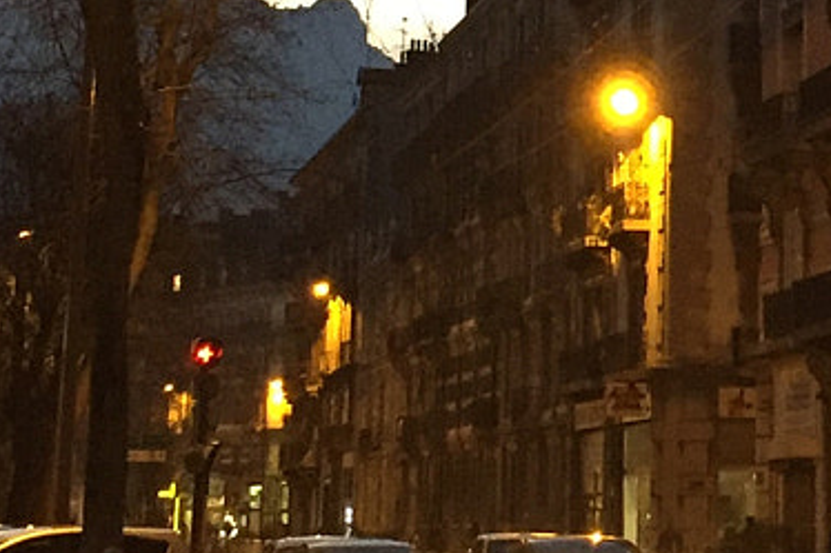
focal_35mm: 129
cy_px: -127
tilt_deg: +12.3
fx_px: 2976
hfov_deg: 15.7
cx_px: 762
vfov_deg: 10.4
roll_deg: -1.9
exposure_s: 1/33
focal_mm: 4.15
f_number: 2.2
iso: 320
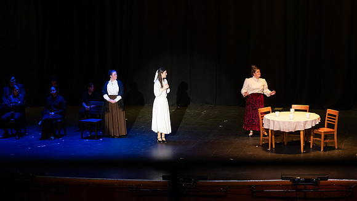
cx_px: 161
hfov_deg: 21.8
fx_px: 926
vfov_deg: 12.4
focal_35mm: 98
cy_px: 88
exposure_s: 1/200
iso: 4000
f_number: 2.8
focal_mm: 81
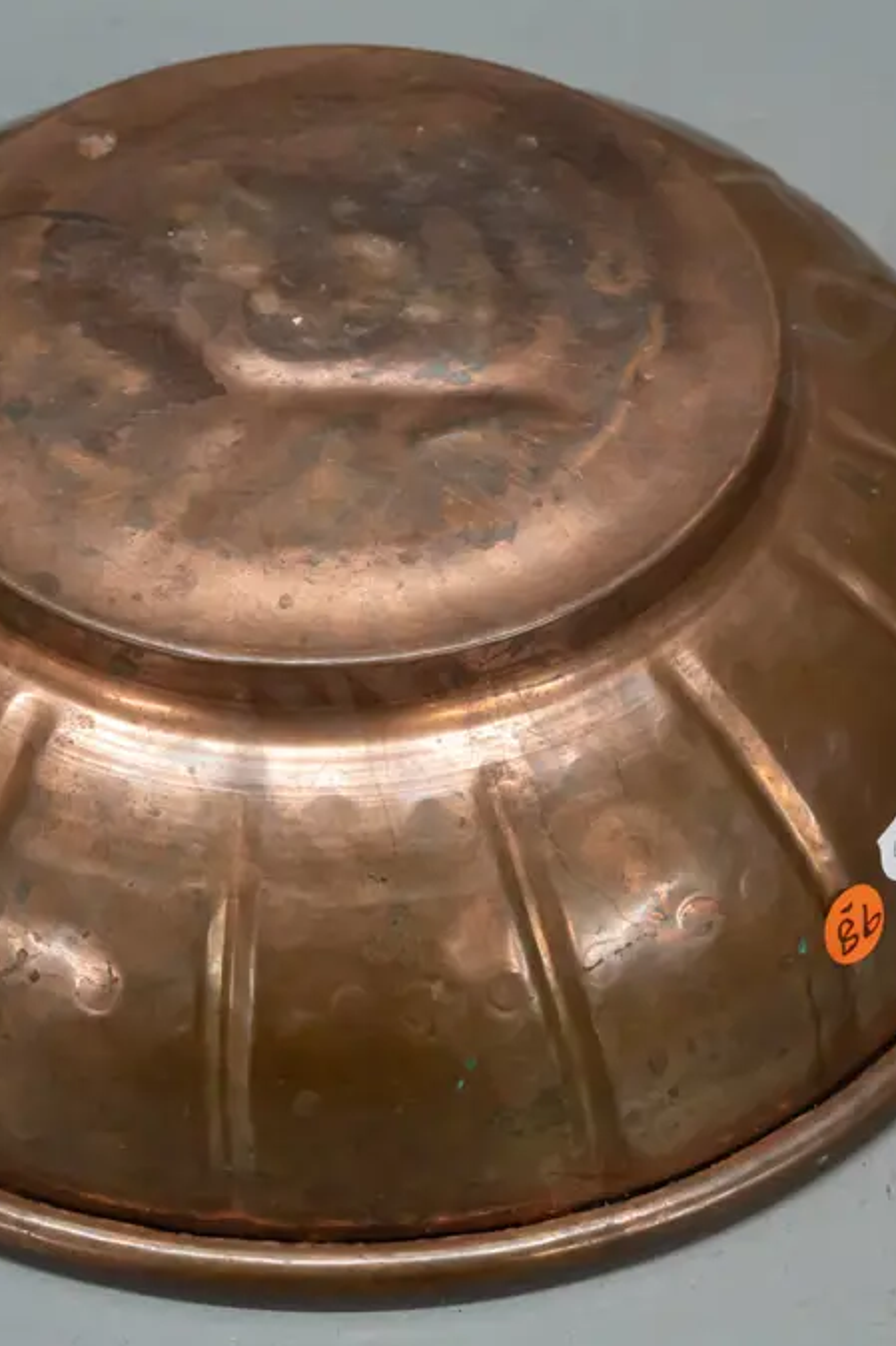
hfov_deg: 17.3
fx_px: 2951
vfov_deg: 25.7
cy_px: 649
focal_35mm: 79
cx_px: 383
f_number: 5
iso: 2500
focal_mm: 25
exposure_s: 1/200
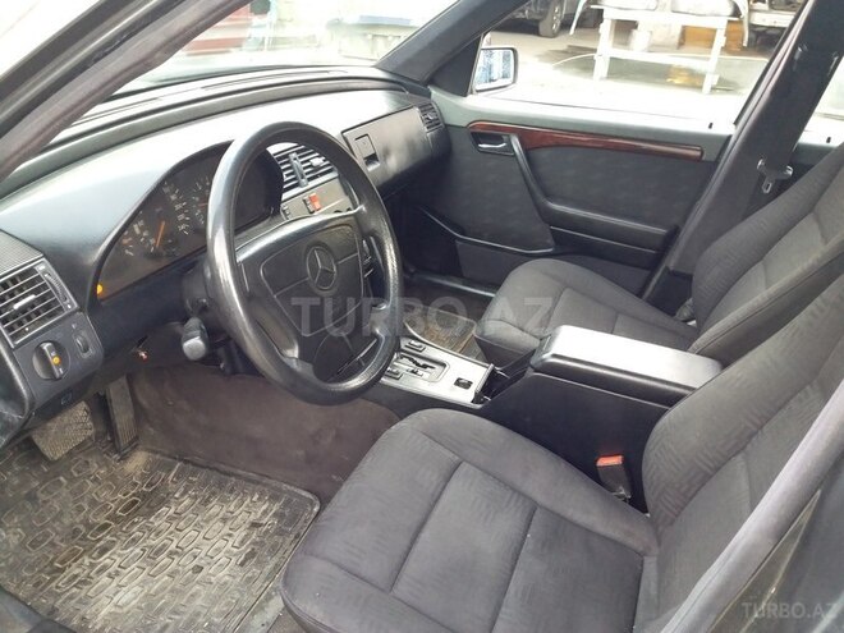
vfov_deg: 51.4
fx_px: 658
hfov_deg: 65.3
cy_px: 316
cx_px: 422
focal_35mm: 27
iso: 200
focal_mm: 3.7
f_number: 1.9
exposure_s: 1/25
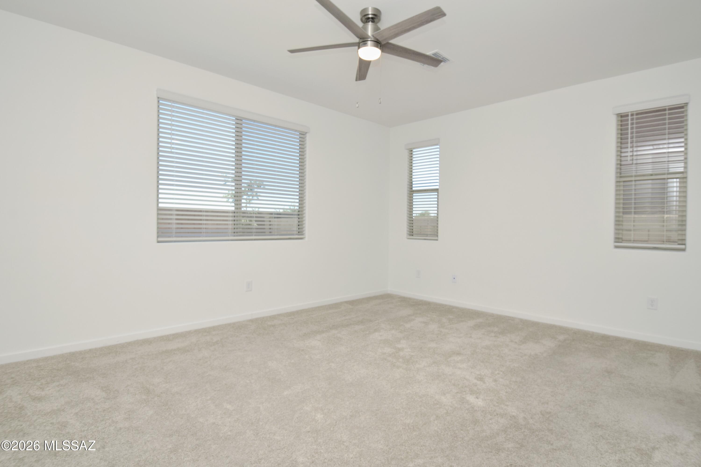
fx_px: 350
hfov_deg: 90.0
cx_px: 350
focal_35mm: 18
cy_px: 234
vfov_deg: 67.4
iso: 400
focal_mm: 12
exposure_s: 1/200
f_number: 9
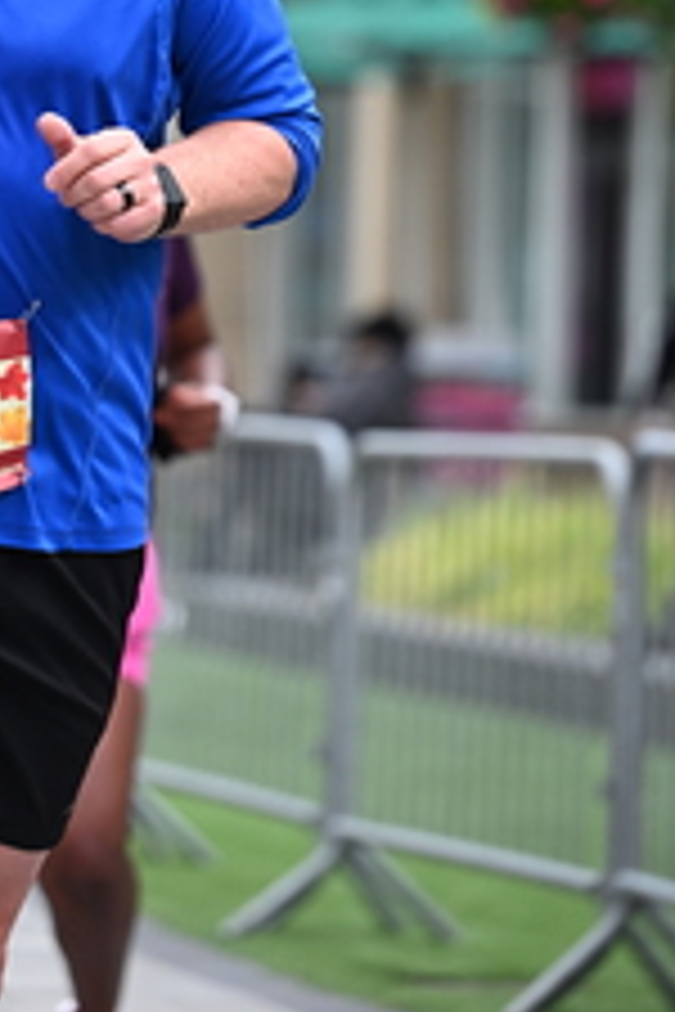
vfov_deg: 6.7
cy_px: -90
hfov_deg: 4.5
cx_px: 52
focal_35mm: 305
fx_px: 8577
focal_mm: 125
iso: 640
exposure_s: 1/2000
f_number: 2.8
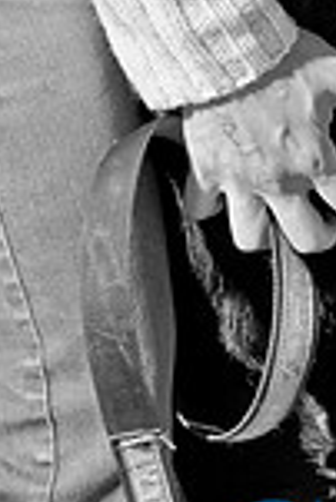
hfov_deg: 3.9
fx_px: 4986
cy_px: -40
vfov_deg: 5.7
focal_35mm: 357
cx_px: 268
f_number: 5
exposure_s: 1/800
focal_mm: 80
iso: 200
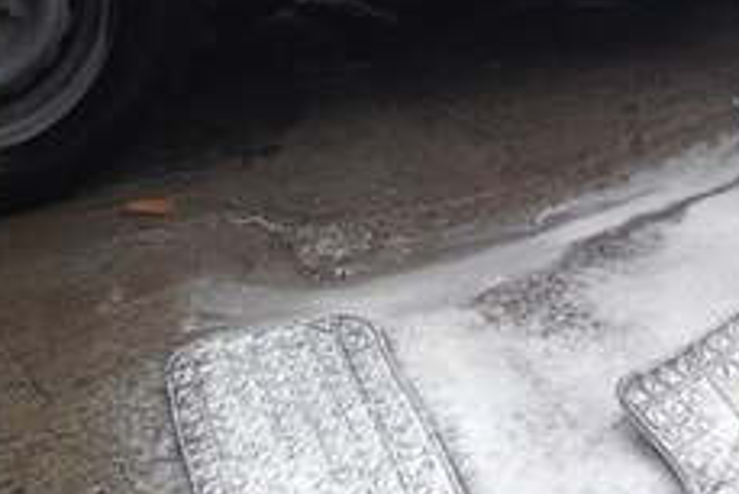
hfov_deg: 20.4
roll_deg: +4.0
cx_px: 558
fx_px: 2033
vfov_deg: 13.2
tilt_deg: -11.1
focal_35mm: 99
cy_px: -218
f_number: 2.4
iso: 50
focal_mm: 4.12
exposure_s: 1/246
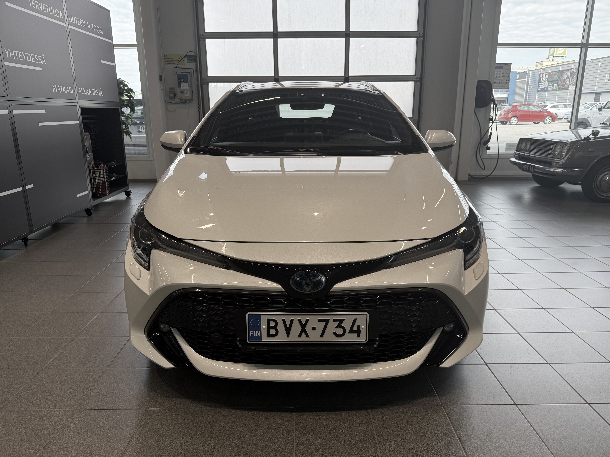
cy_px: 228
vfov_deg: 56.8
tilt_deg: -15.7
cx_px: 305
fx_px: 423
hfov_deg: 71.6
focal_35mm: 24
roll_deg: +0.0
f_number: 1.78
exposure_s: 1/435
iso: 100
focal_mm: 6.76
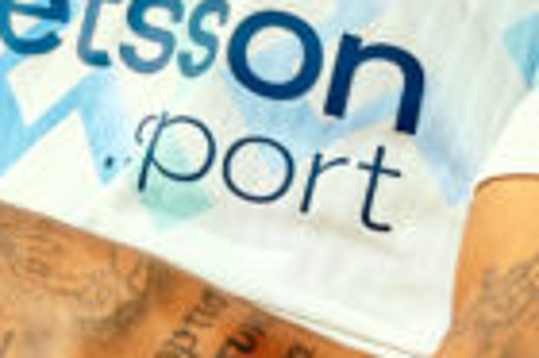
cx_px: 385
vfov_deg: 5.7
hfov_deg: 8.7
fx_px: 3554
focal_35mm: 238
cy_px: -294
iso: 160
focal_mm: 32.5
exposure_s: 1/400
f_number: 11
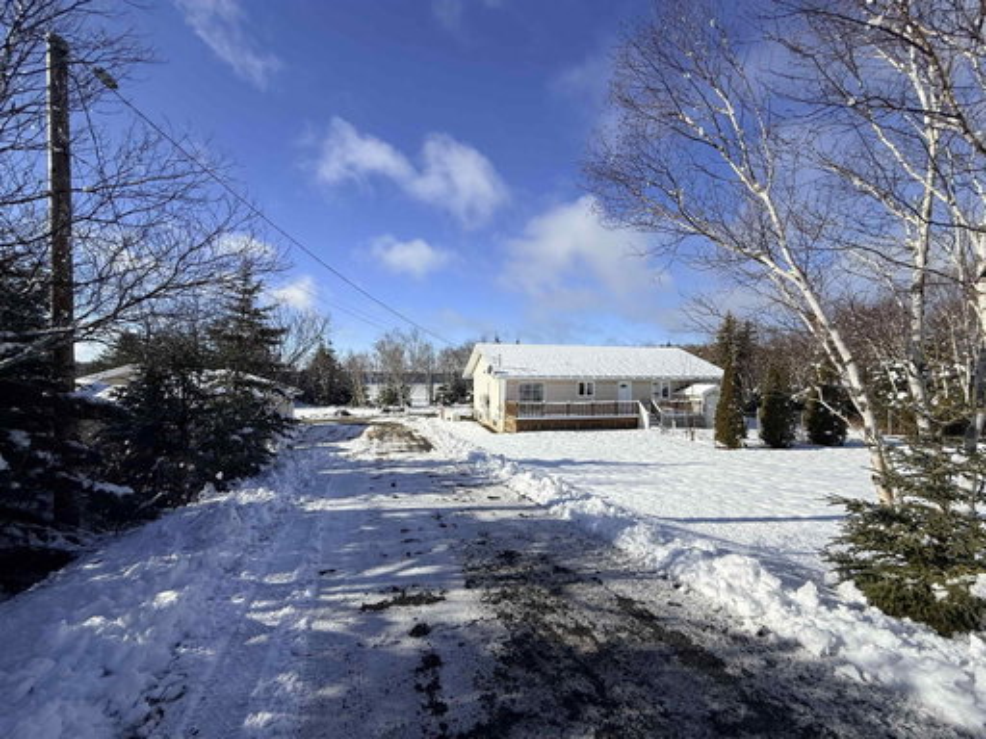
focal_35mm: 14
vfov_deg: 85.7
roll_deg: +0.2
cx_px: 493
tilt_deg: +0.3
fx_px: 399
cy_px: 370
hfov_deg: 102.1
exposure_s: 1/4149
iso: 50
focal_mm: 2.22
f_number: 2.2
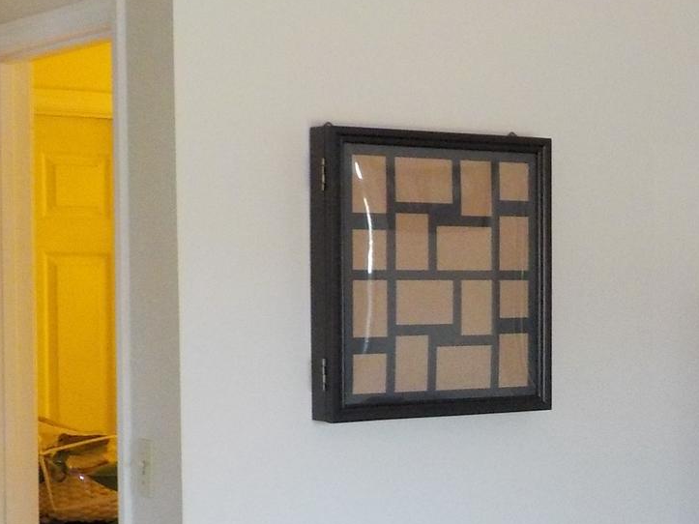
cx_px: 656
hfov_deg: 22.4
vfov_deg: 17.3
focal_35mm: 85
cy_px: 374
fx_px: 1716
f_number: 3.3
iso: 360
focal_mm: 4.1
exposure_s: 1/30
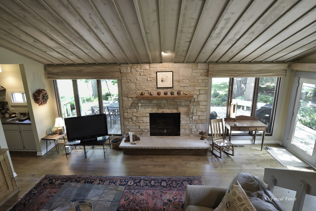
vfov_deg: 67.4
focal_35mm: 18
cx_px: 158
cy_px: 106
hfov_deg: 90.0
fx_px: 158
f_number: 8
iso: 400
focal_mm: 18
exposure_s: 1/5
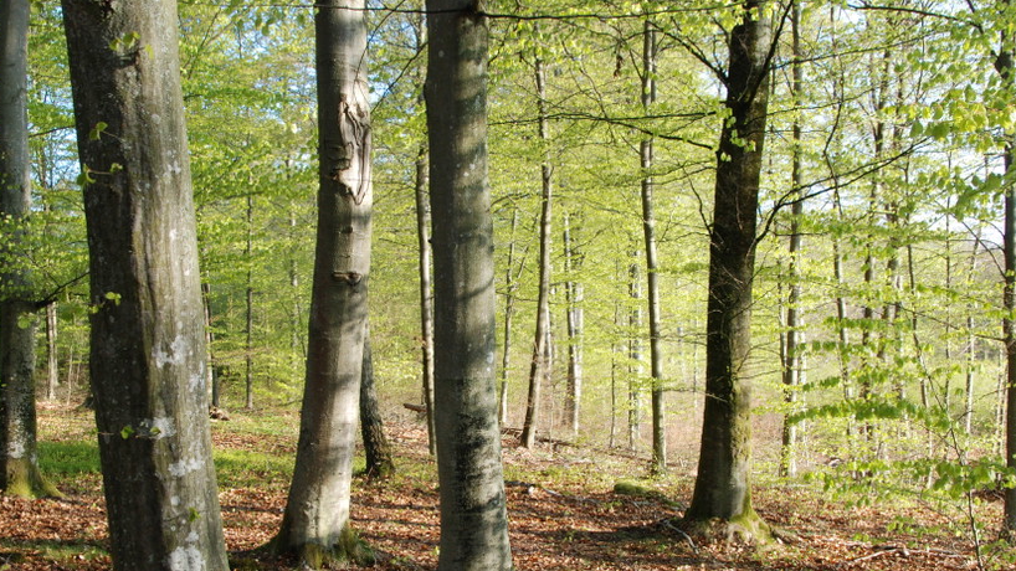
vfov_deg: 24.9
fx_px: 1293
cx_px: 498
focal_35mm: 48
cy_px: 354
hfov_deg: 42.9
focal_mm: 26
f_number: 10
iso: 400
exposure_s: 1/100
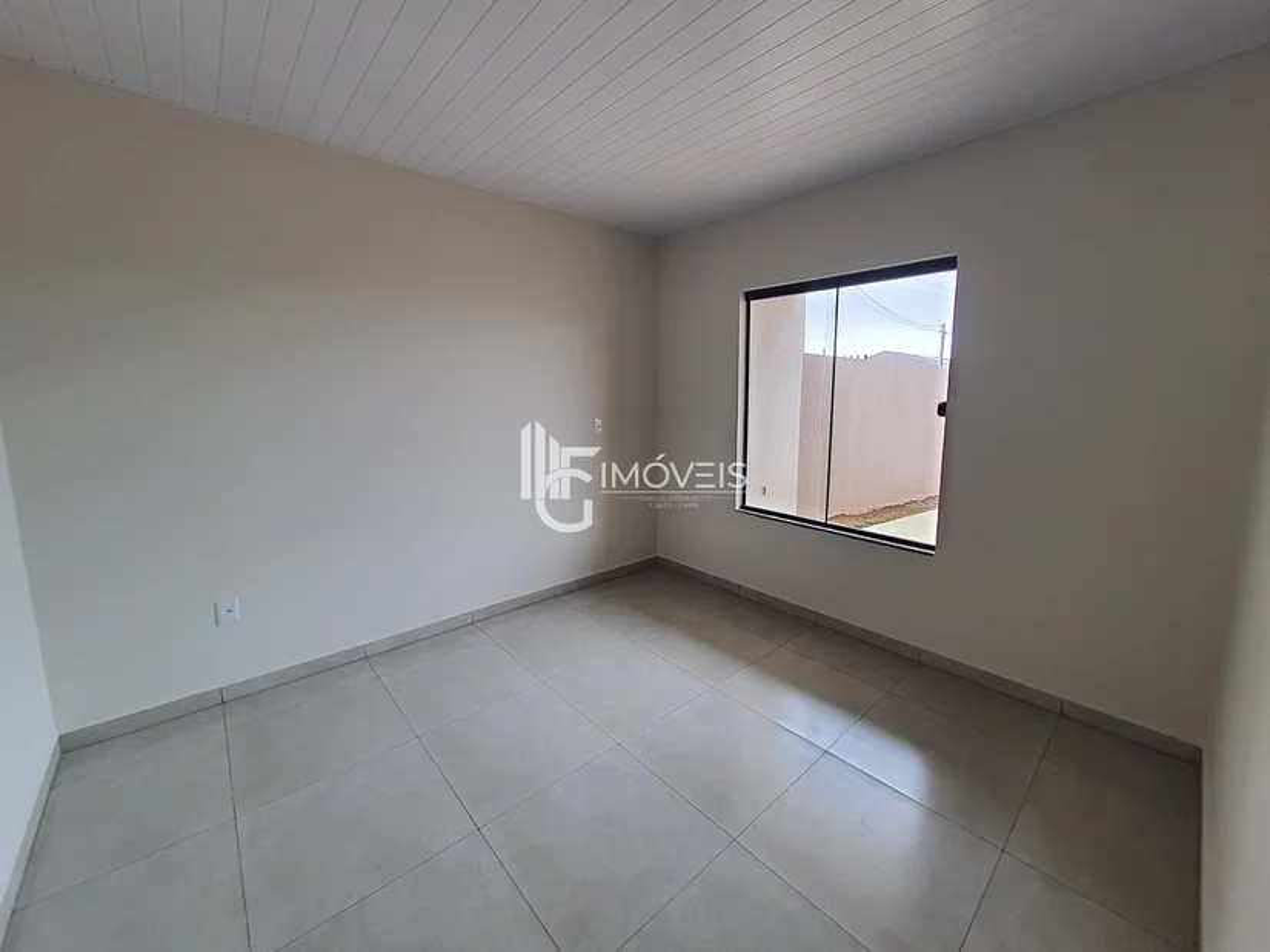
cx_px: 635
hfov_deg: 106.2
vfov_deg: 89.9
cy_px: 476
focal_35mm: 13
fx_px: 477
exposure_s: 1/50
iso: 50
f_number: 2.2
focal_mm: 1.74
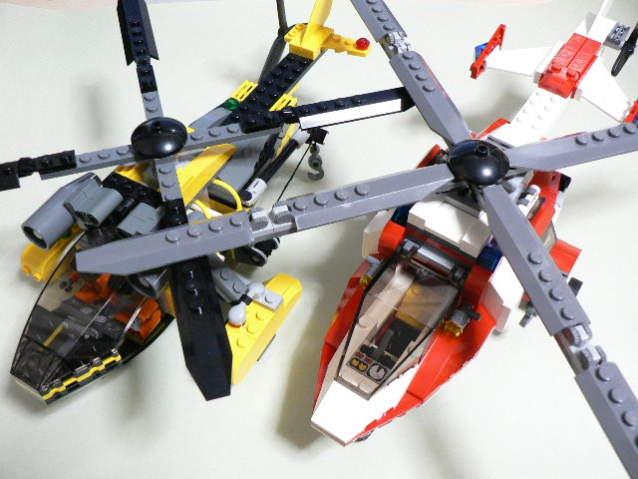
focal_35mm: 36
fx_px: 664
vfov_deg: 39.7
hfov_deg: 51.4
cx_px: 319
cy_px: 240
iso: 200
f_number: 2.8
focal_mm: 6
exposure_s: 1/10
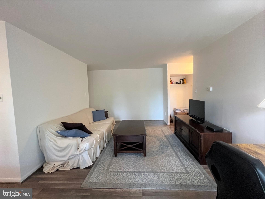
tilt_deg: -4.1
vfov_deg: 89.9
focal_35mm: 13
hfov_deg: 106.2
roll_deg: +0.0
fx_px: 100
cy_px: 100
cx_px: 132
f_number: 1.8
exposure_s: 1/60
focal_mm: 1.57
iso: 200
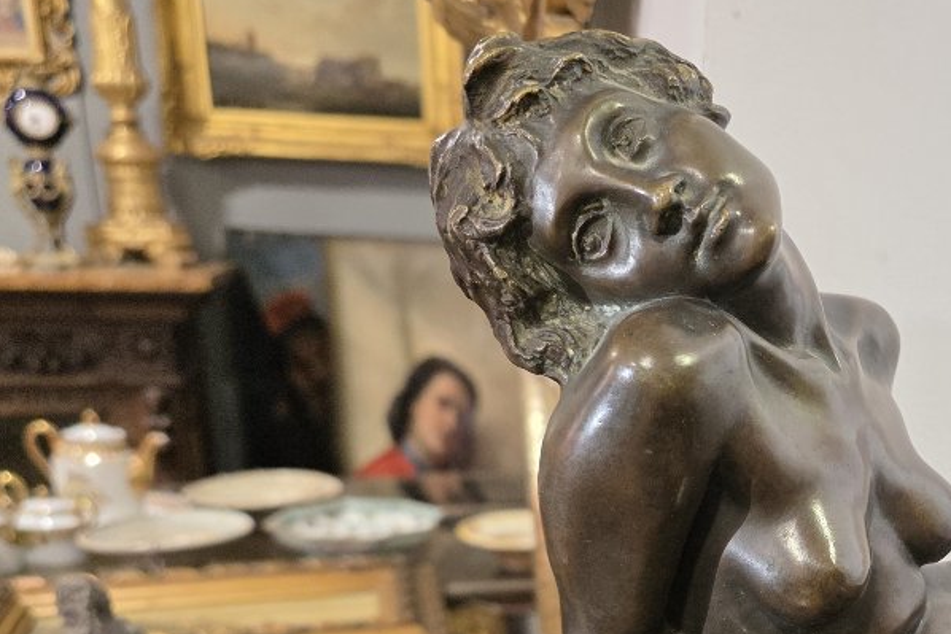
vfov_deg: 26.5
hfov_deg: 37.7
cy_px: 645
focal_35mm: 48
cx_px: 900
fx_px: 1268
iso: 250
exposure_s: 1/100
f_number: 1.7
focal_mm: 6.3
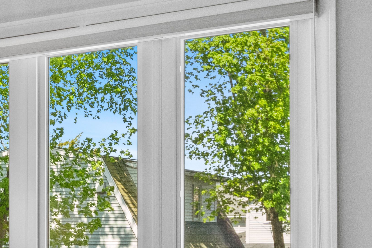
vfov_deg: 14.6
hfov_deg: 19.0
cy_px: 245
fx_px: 951
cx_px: -215
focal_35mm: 92
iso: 1250
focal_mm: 16
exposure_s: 1/10
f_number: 11
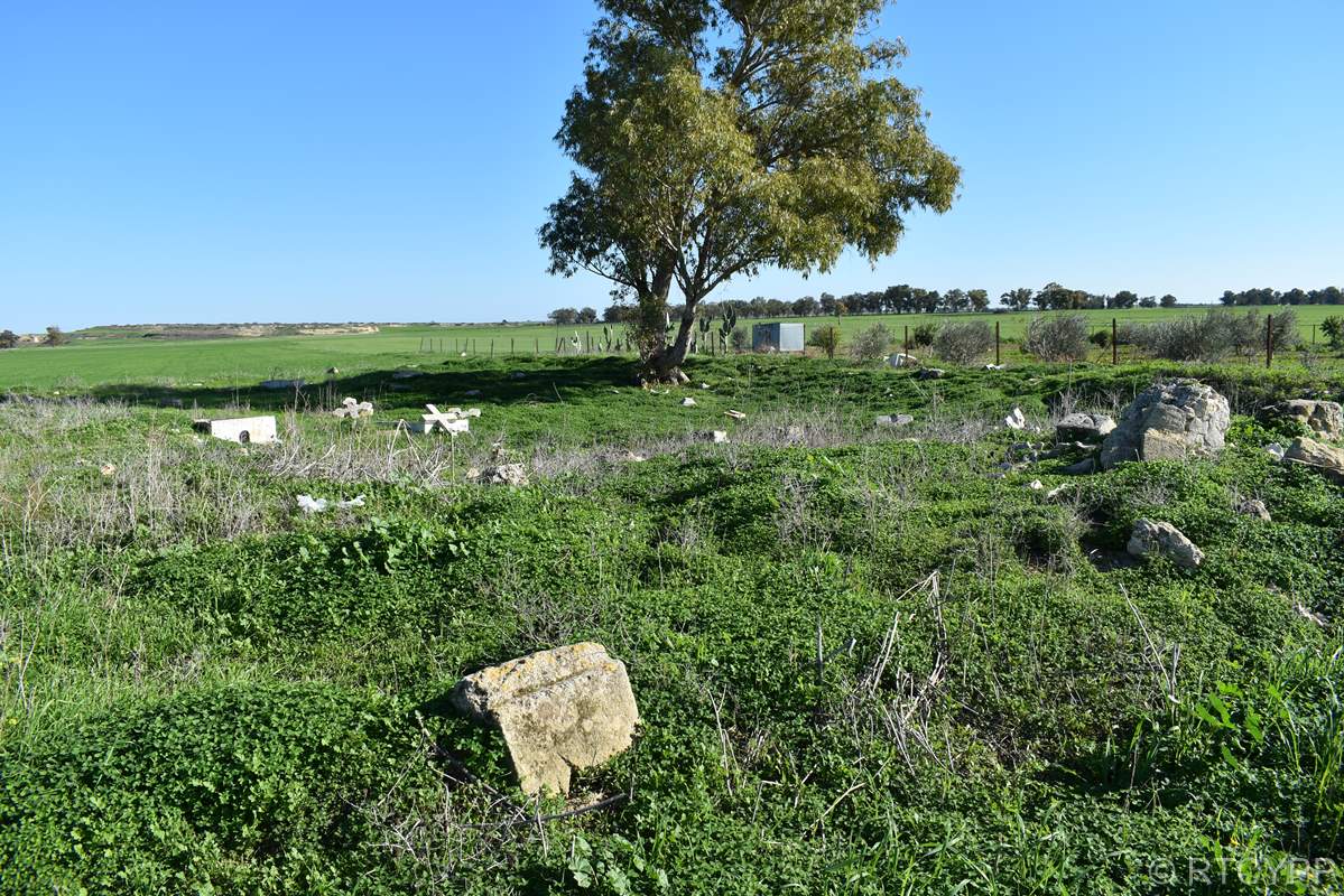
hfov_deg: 67.4
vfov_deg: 48.0
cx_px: 672
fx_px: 1008
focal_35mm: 27
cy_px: 448
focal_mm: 18
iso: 100
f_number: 8
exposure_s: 1/250
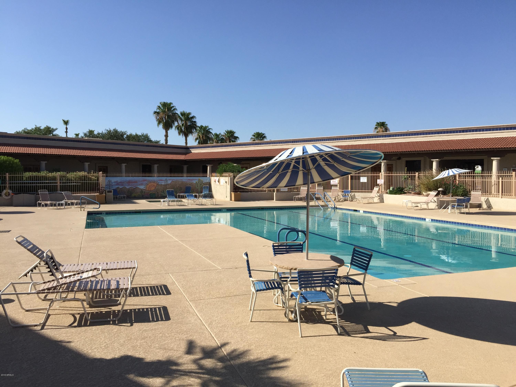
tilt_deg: -2.2
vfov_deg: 48.2
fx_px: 432
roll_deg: -0.6
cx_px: 258
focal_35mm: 29
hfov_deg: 61.7
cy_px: 194
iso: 32
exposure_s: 1/2326
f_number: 2.2
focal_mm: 4.15
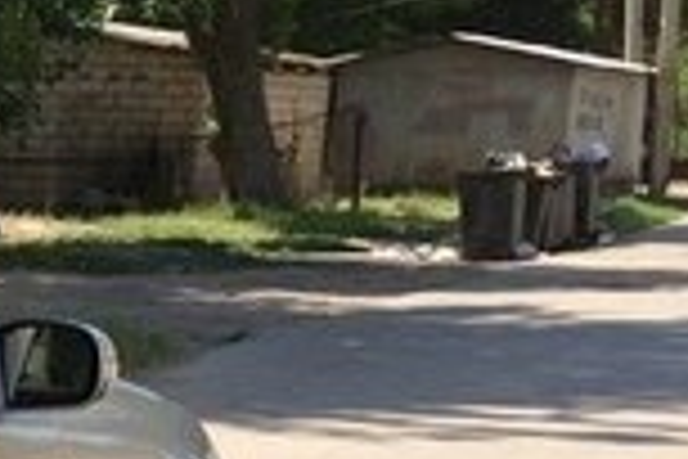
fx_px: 2484
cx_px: -742
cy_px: 628
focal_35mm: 130
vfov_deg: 10.3
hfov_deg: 13.3
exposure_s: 1/933
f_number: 2.2
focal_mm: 4.15
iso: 32
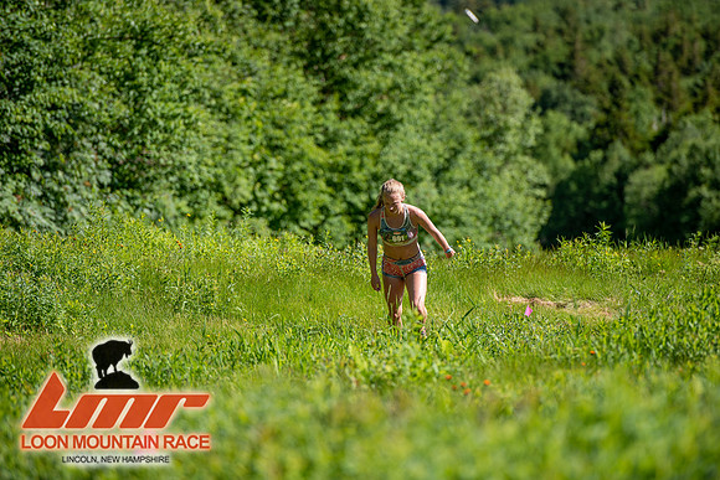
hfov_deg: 10.3
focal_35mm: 200
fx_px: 4001
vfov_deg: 6.9
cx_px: 360
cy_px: 240
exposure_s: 1/640
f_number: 3.5
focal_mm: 200
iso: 100
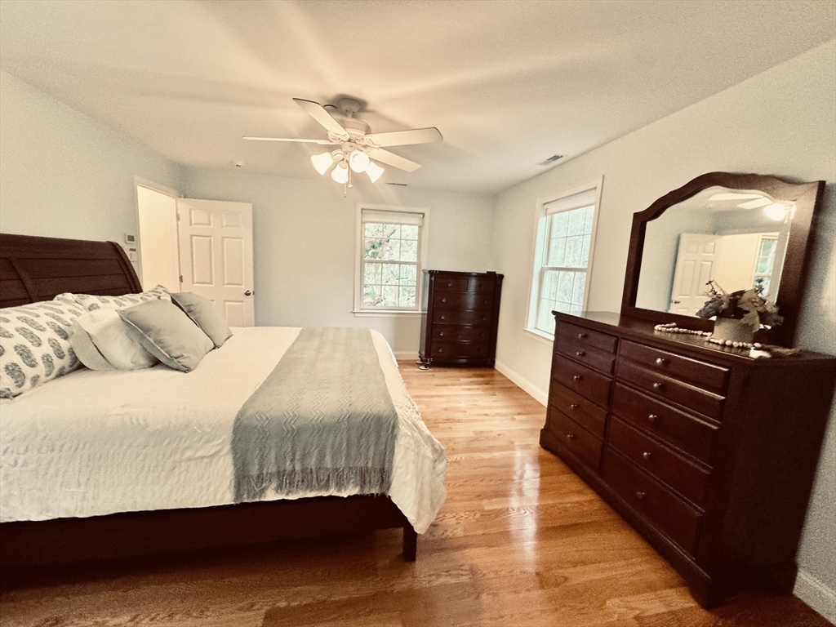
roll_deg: -0.7
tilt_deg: -15.0
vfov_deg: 85.7
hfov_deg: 102.1
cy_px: 314
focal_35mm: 14
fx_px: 338
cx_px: 418
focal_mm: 2.22
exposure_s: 1/60
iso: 160
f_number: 2.2
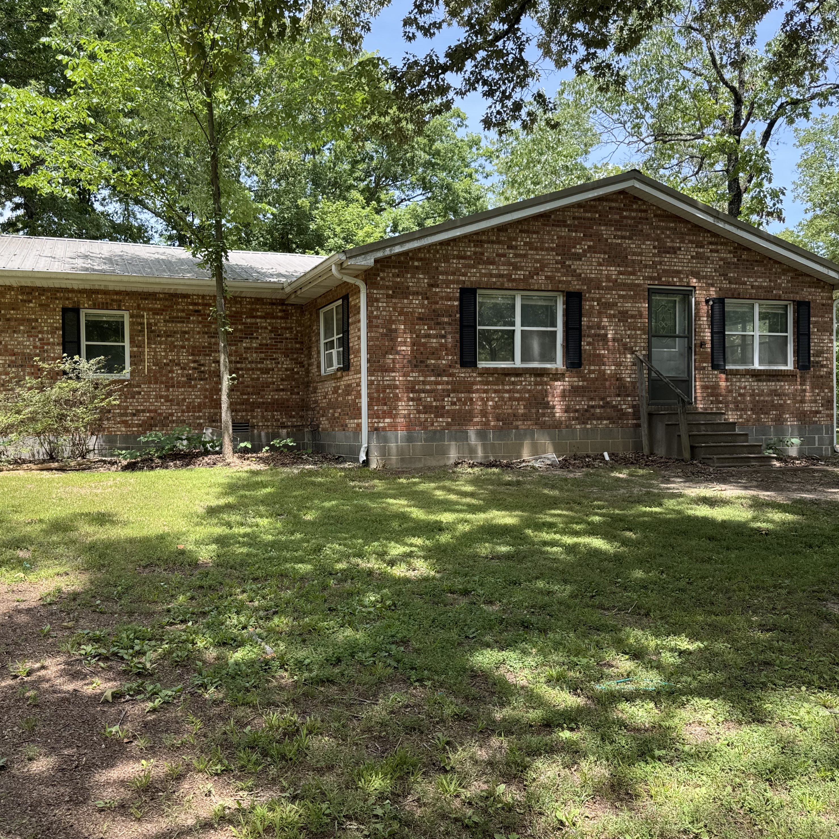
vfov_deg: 55.6
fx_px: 795
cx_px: 345
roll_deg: +0.6
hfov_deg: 55.3
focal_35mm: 29
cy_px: 428
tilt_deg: -0.2
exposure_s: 1/756
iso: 80
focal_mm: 6.76
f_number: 1.78
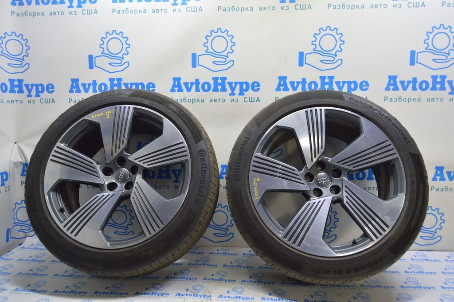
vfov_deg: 47.9
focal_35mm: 27
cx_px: 227
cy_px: 151
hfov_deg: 67.4
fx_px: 340
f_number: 5.6
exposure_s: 1/20
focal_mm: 18
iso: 400
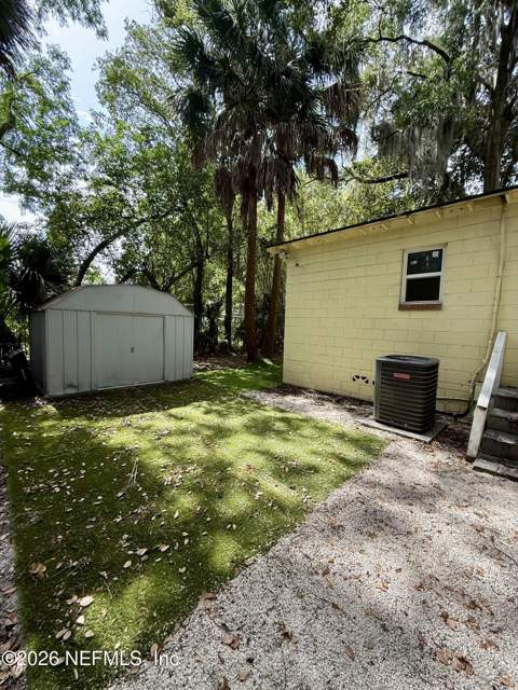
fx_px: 279
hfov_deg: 85.7
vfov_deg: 102.1
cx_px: 259
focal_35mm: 14
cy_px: 345
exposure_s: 1/257
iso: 50
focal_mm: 2.22
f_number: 2.2
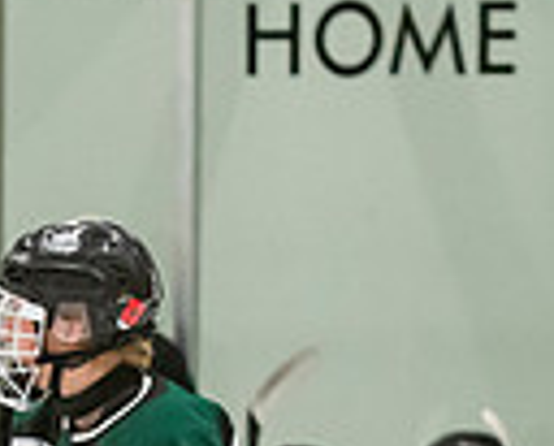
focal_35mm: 699
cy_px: 826
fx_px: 11487
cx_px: -28
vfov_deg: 2.2
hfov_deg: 2.8
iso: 2000
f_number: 3.2
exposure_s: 1/640
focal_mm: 102
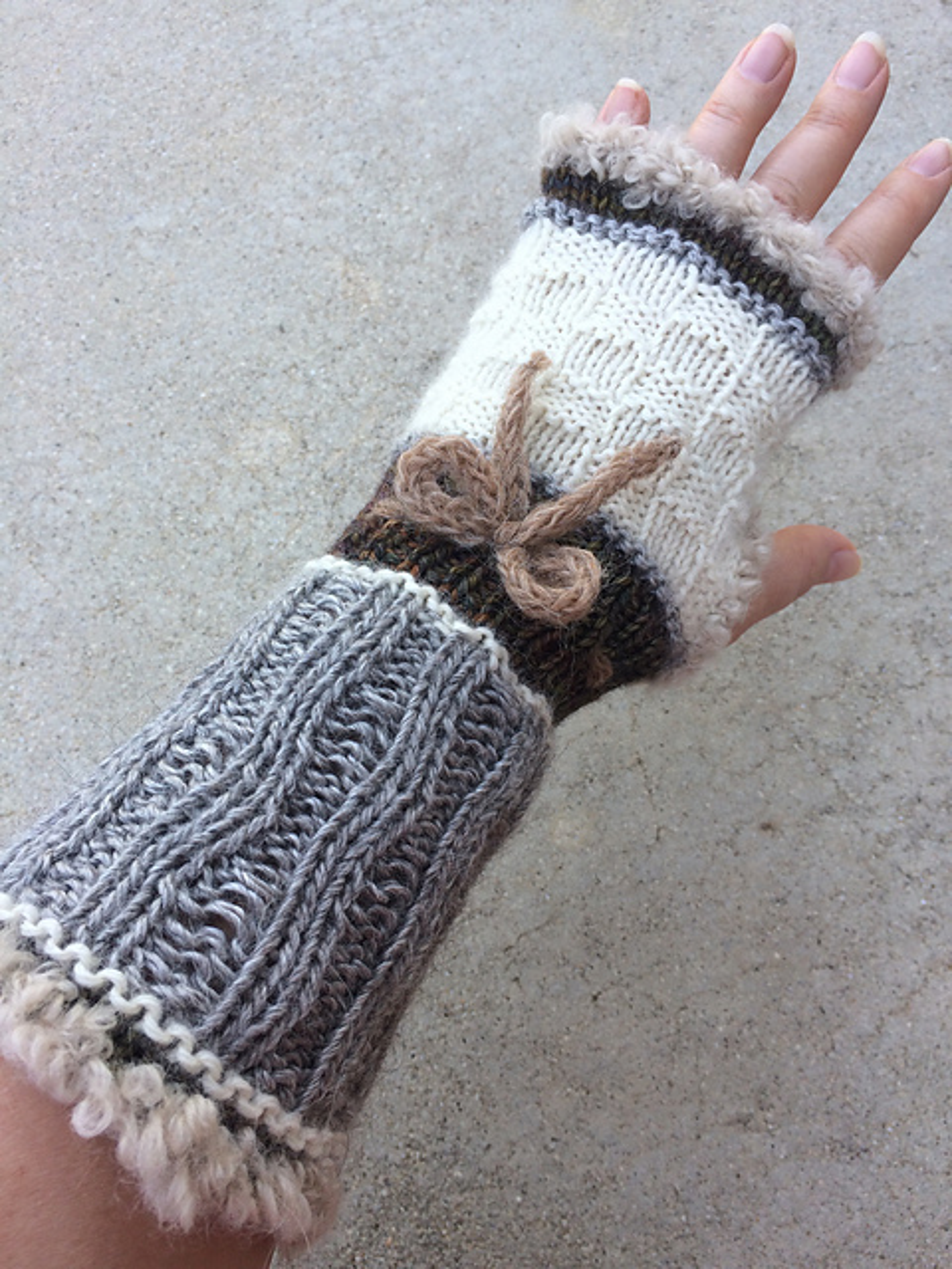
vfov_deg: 61.7
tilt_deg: -70.3
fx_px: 1063
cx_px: 476
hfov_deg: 48.2
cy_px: 634
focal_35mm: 29
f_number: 2.2
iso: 32
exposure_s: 1/208
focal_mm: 4.15
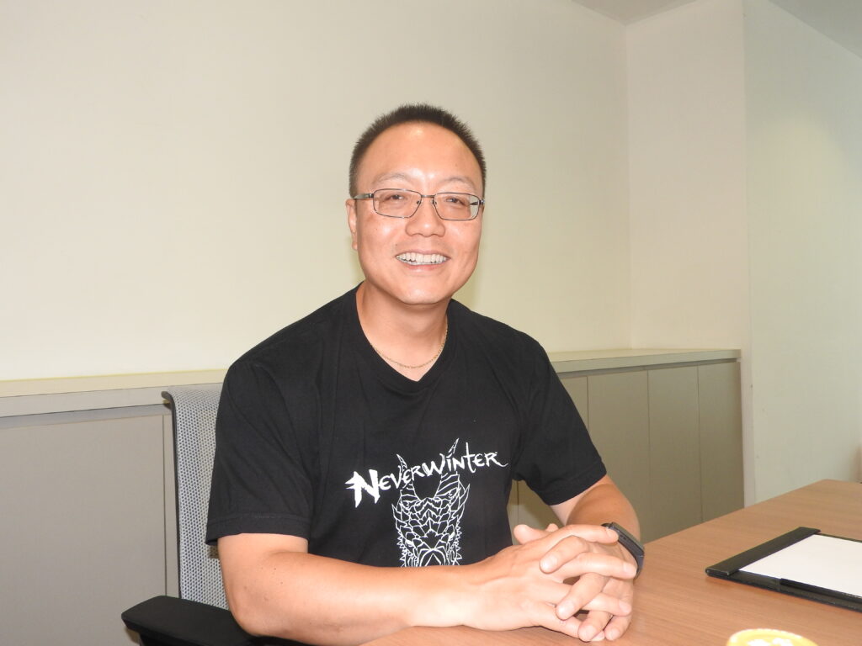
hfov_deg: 60.0
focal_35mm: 30
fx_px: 747
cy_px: 323
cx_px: 431
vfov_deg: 46.8
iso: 200
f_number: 3.5
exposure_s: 1/30
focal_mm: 5.4
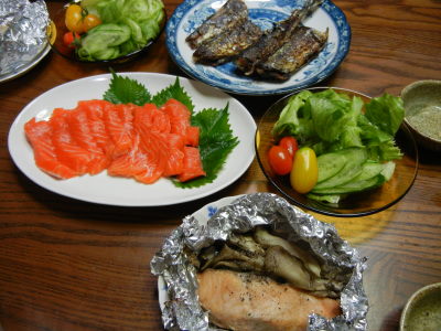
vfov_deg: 46.8
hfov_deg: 60.0
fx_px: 382
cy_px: 166
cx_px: 220
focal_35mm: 30
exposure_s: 1/30
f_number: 3.5
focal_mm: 5.4
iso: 294
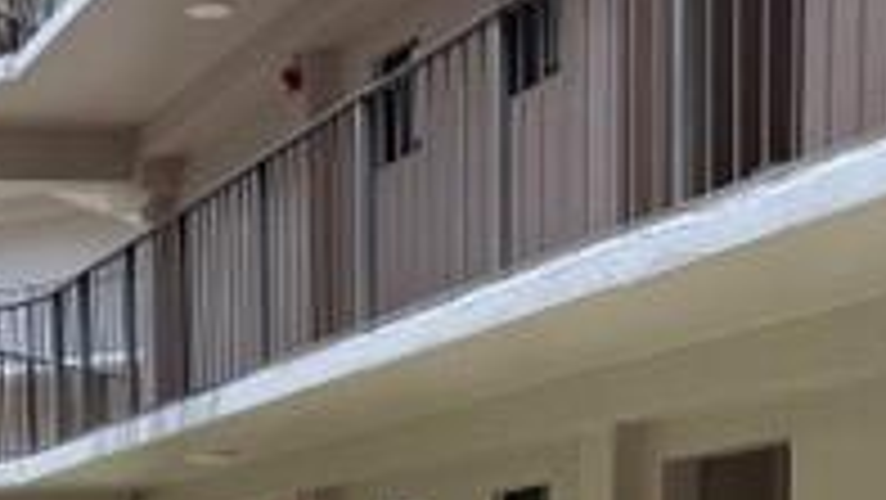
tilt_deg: -7.4
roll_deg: +2.1
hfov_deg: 24.1
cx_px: 40
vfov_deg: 12.8
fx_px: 1998
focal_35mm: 85
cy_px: 919
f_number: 1.78
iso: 80
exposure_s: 1/410
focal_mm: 6.76
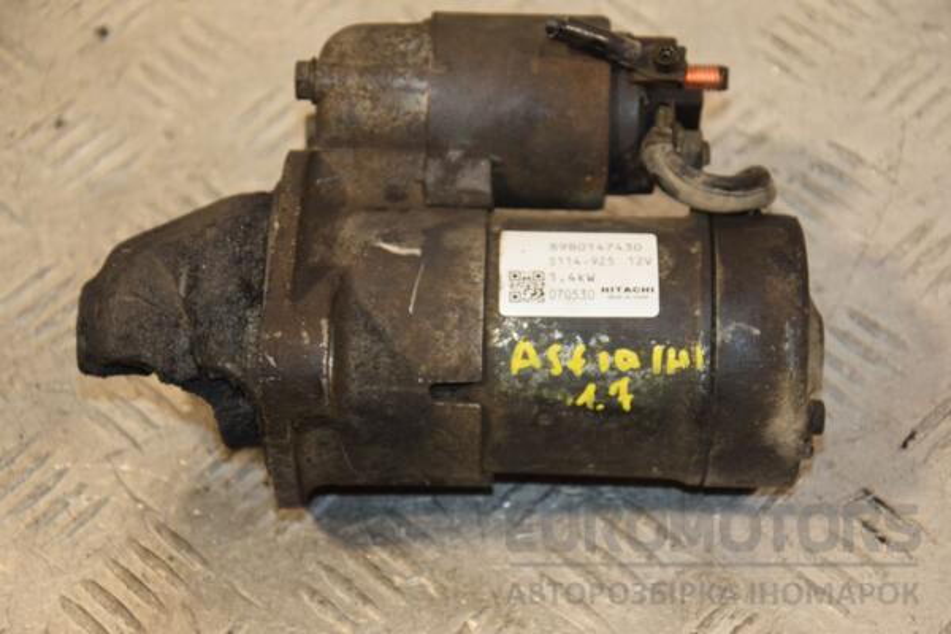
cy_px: 317
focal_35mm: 105
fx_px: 2774
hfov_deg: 19.5
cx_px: 476
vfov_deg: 13.0
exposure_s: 1/160
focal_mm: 70
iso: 800
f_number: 5.3
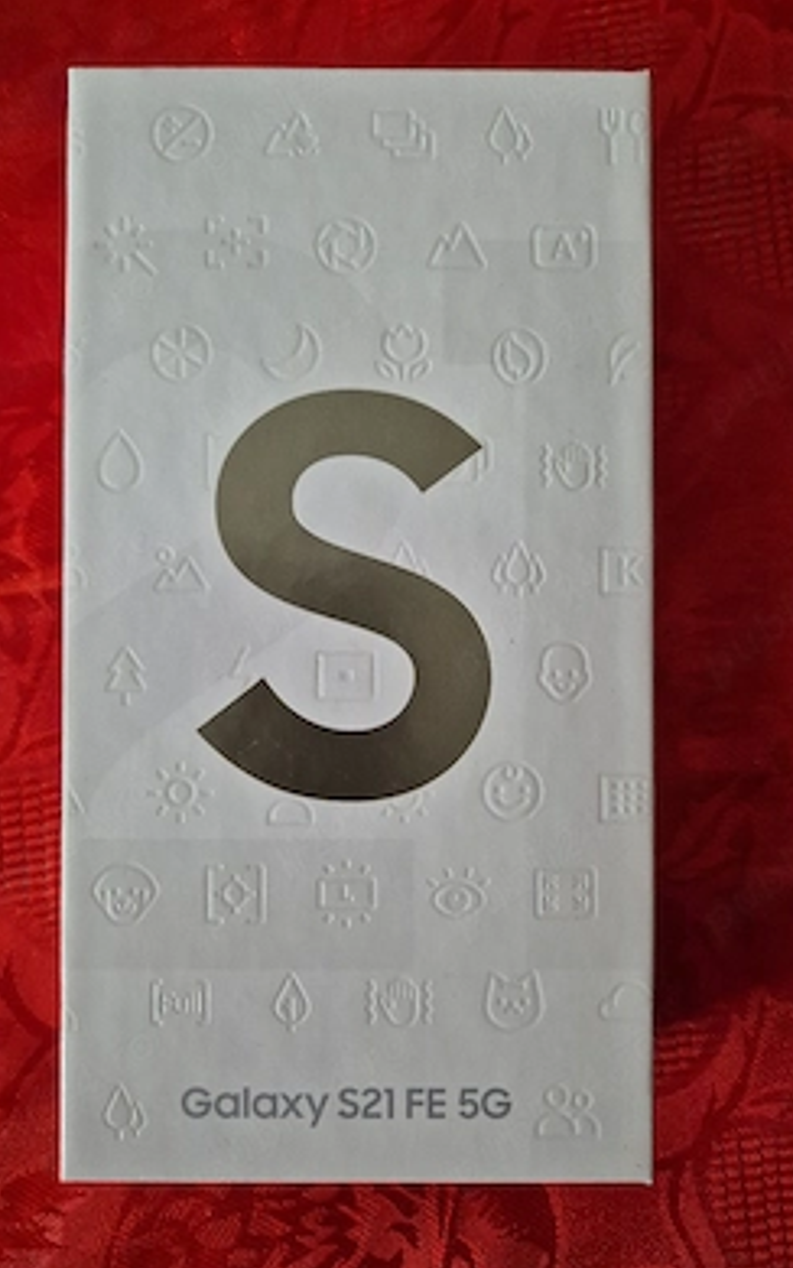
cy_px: 641
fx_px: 864
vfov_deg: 72.5
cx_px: 367
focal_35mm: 25
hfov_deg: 49.3
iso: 500
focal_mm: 5.4
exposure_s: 1/100
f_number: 1.8
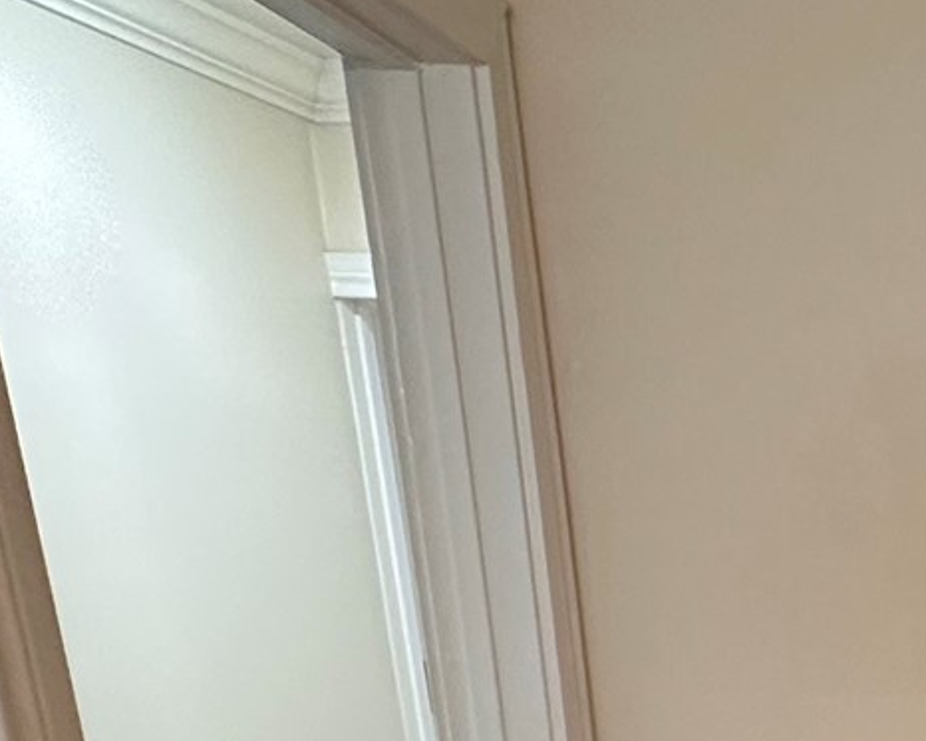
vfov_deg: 21.7
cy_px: 1075
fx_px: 1645
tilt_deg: -16.0
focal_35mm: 60
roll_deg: -0.1
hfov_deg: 24.9
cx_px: 1353
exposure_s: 1/60
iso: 200
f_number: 2.2
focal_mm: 2.22
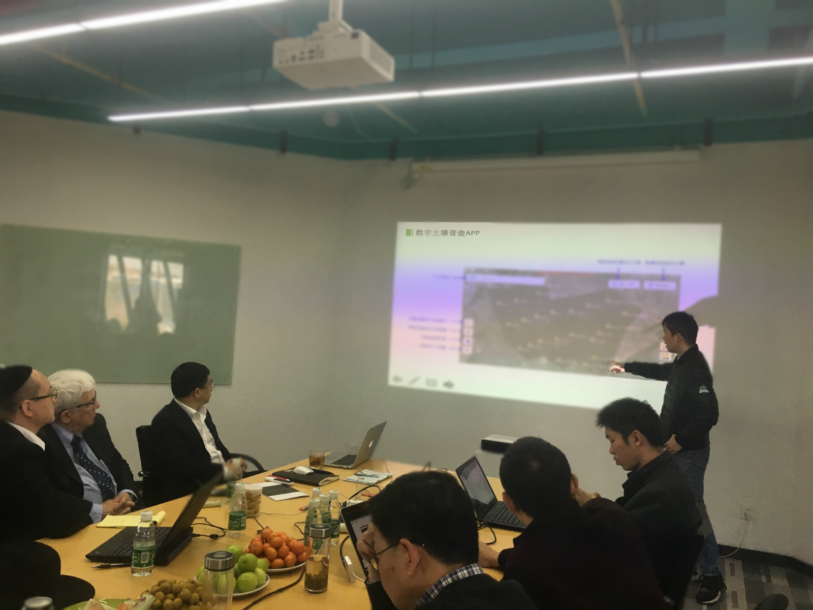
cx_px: 406
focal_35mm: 29
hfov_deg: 61.7
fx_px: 681
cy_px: 305
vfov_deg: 48.2
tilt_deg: +3.4
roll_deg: -3.4
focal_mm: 4.15
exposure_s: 1/33
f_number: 2.2
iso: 40
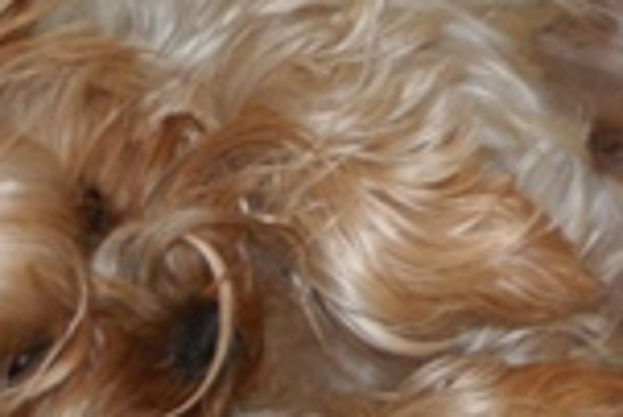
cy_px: 70
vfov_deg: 5.5
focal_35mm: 252
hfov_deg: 8.1
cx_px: 640
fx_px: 4365
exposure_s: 1/60
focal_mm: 40
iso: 400
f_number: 5.6
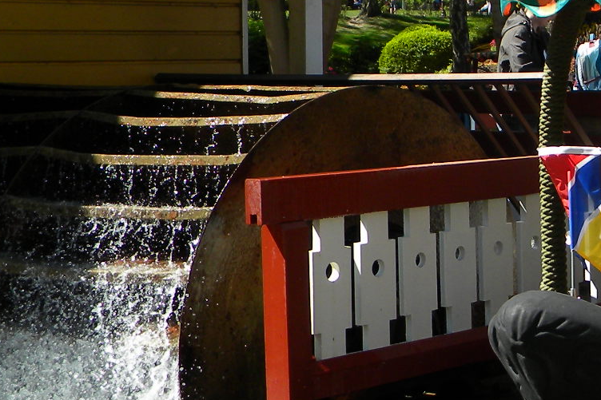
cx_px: 743
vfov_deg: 13.4
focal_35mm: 102
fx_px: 1702
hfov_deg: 18.8
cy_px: 148
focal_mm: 6.4
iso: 82
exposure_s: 1/500
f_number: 3.7
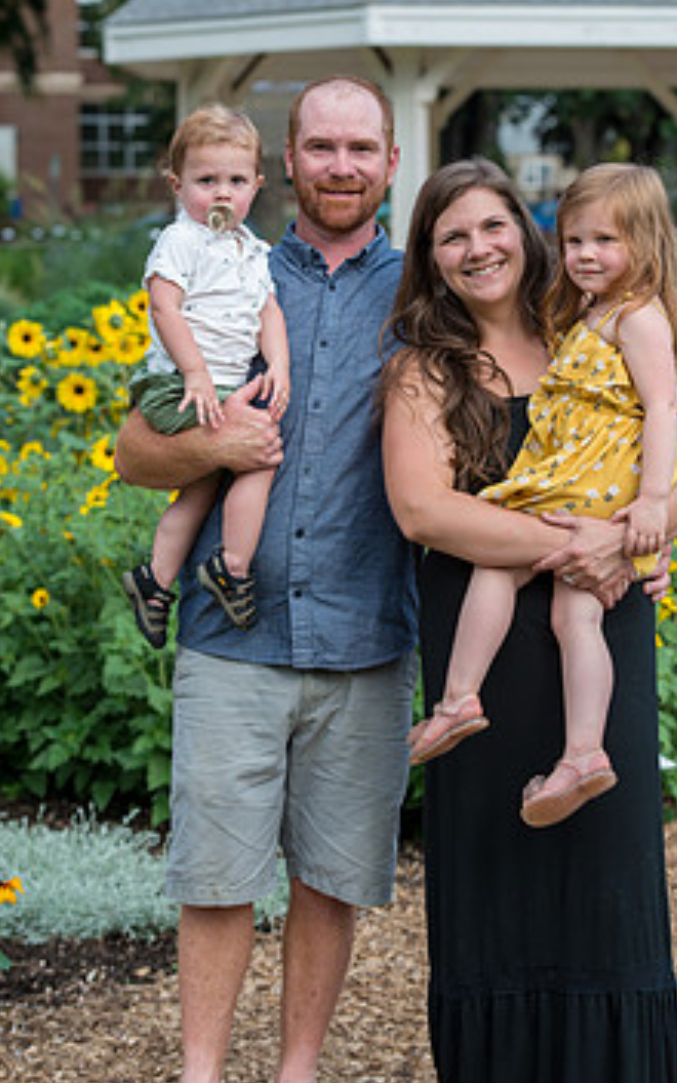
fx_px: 3306
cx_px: 403
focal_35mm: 112
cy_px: 400
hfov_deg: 11.7
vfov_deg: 18.6
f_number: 5
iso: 250
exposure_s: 1/320
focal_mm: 86
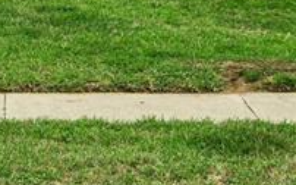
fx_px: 1459
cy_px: -132
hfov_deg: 11.5
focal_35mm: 181
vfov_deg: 7.1
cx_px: 16
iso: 400
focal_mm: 35
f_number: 9
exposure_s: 1/500
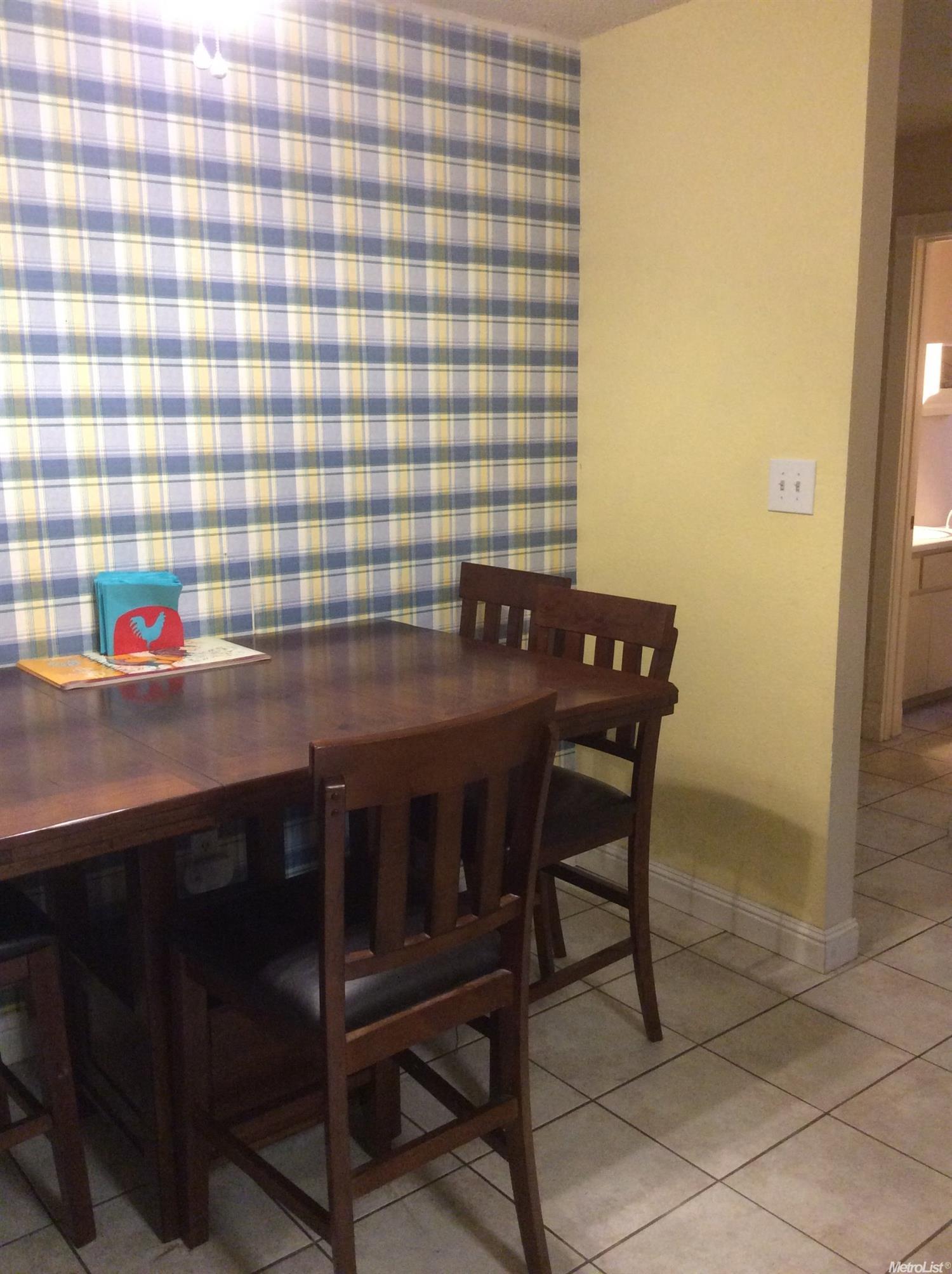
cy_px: 637
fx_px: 1176
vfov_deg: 56.9
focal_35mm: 32
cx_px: 476
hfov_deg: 44.1
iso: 200
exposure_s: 1/24
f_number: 2.4
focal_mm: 3.3
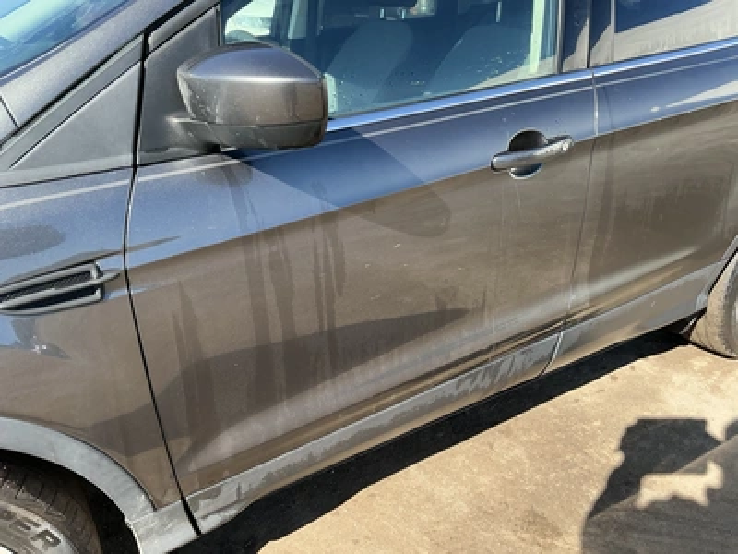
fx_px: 597
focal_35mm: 28
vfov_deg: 49.7
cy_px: 277
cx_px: 369
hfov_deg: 63.4
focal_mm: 3
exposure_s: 1/403
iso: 25
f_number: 1.8
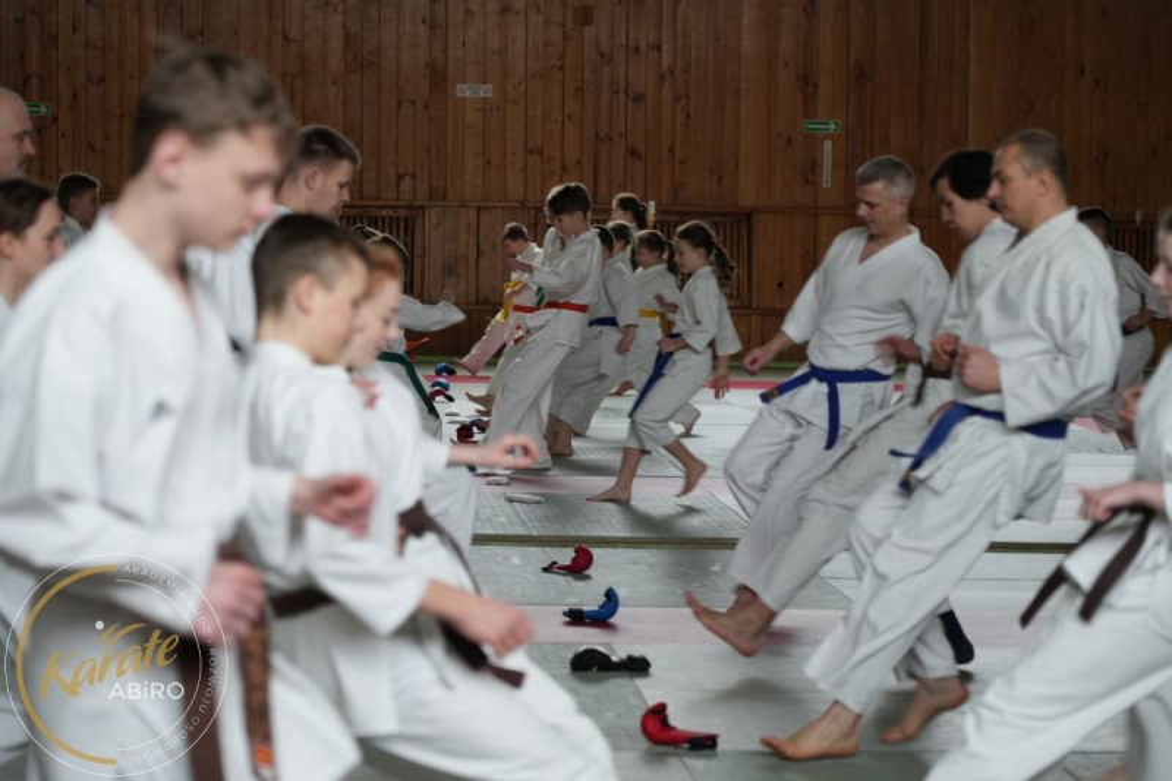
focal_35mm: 105
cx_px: 586
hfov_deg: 19.5
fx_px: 3417
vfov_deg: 13.0
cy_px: 390
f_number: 4
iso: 2000
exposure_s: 1/160
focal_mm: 105
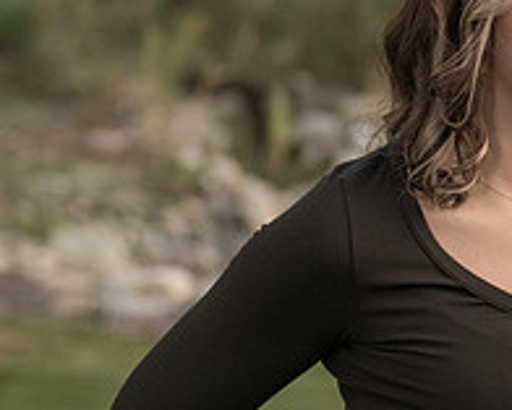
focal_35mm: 322
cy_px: 173
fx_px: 4882
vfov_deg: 4.8
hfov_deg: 6.0
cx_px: 616
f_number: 4.5
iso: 250
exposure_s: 1/250
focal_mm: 105
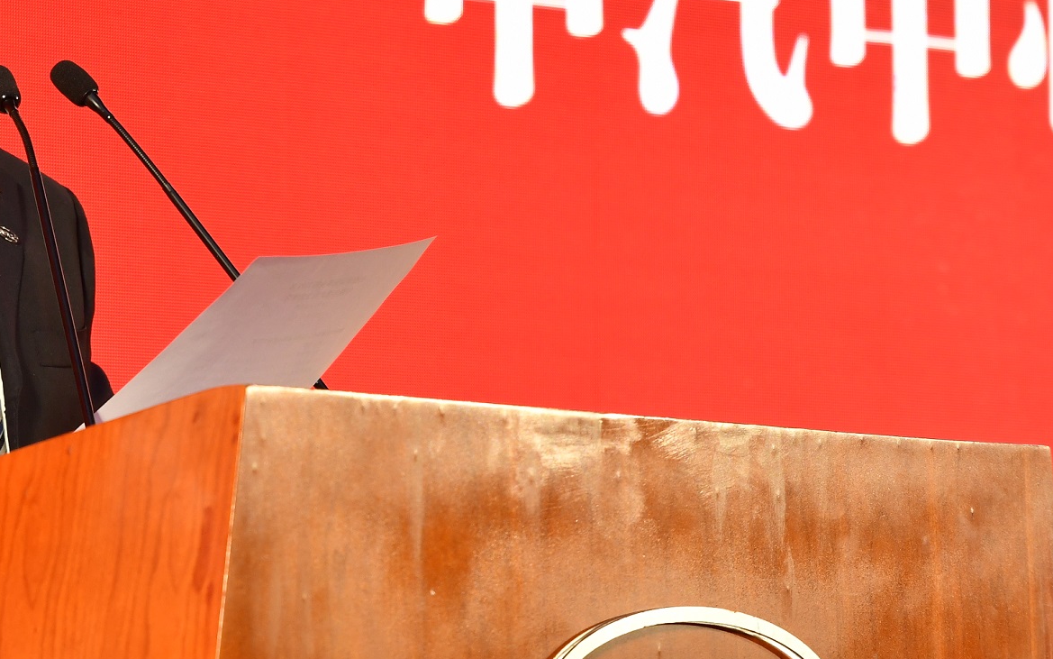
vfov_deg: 7.8
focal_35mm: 169
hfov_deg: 12.3
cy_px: 197
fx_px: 4851
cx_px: 222
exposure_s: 1/125
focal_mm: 65
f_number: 4
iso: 800
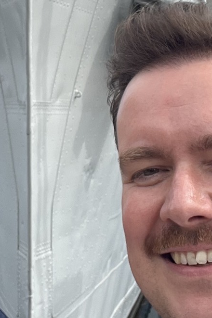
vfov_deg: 23.4
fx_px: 752
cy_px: 48
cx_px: 46
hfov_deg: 16.0
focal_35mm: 85
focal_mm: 2.71
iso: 32
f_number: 2.2
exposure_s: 1/643
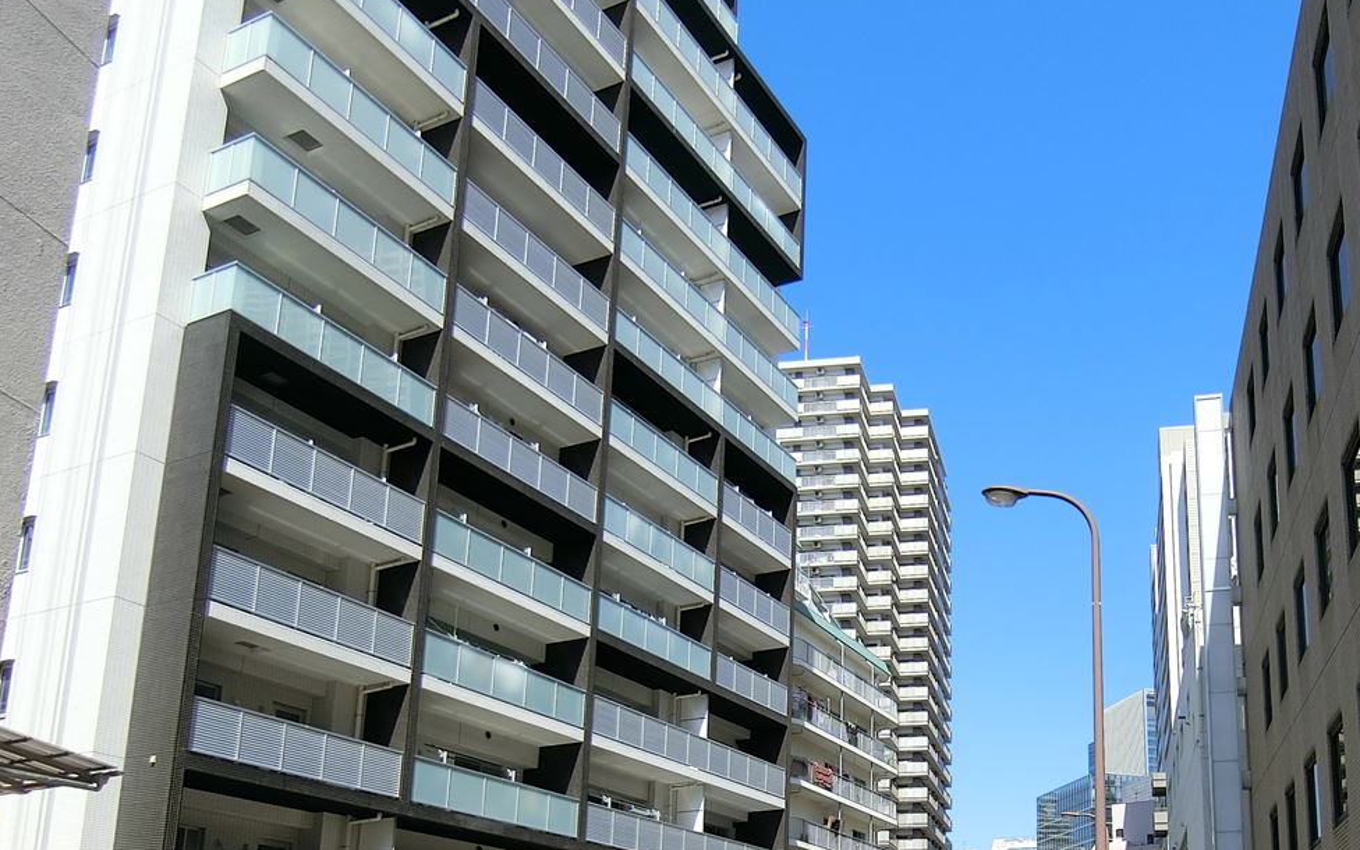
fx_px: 1223
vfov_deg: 35.5
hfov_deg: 56.4
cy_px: 800
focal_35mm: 33
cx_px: 948
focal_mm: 4.06
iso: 80
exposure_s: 1/160
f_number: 6.9
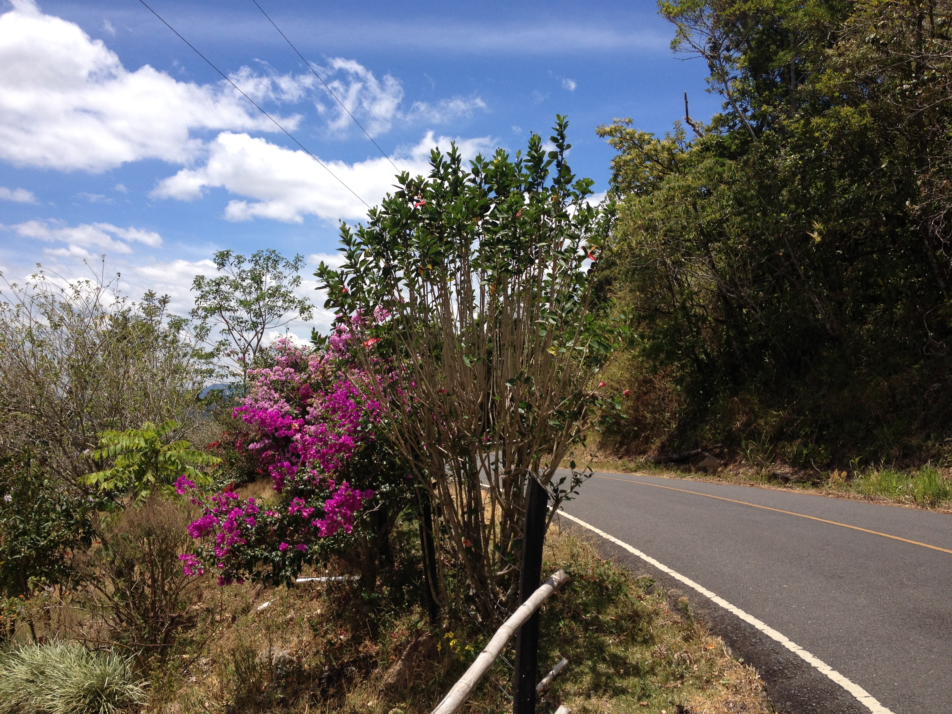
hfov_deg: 52.6
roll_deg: -2.5
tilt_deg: +0.5
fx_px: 963
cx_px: 476
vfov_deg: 40.7
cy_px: 357
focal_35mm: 35
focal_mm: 4.28
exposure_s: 1/1842
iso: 50
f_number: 2.4
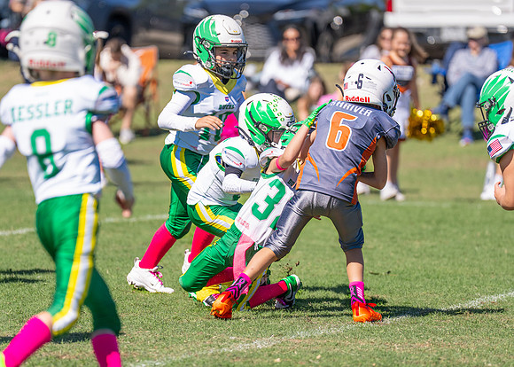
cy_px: 187
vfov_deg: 4.6
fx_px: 4569
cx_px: 237
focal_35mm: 313
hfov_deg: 6.4
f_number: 2.8
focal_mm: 200
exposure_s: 1/3200
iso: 160
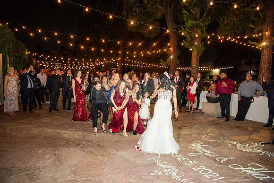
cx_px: 137
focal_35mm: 24
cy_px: 92
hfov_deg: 73.7
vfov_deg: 53.2
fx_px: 183
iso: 1250
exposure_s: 1/125
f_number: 2.8
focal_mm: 24
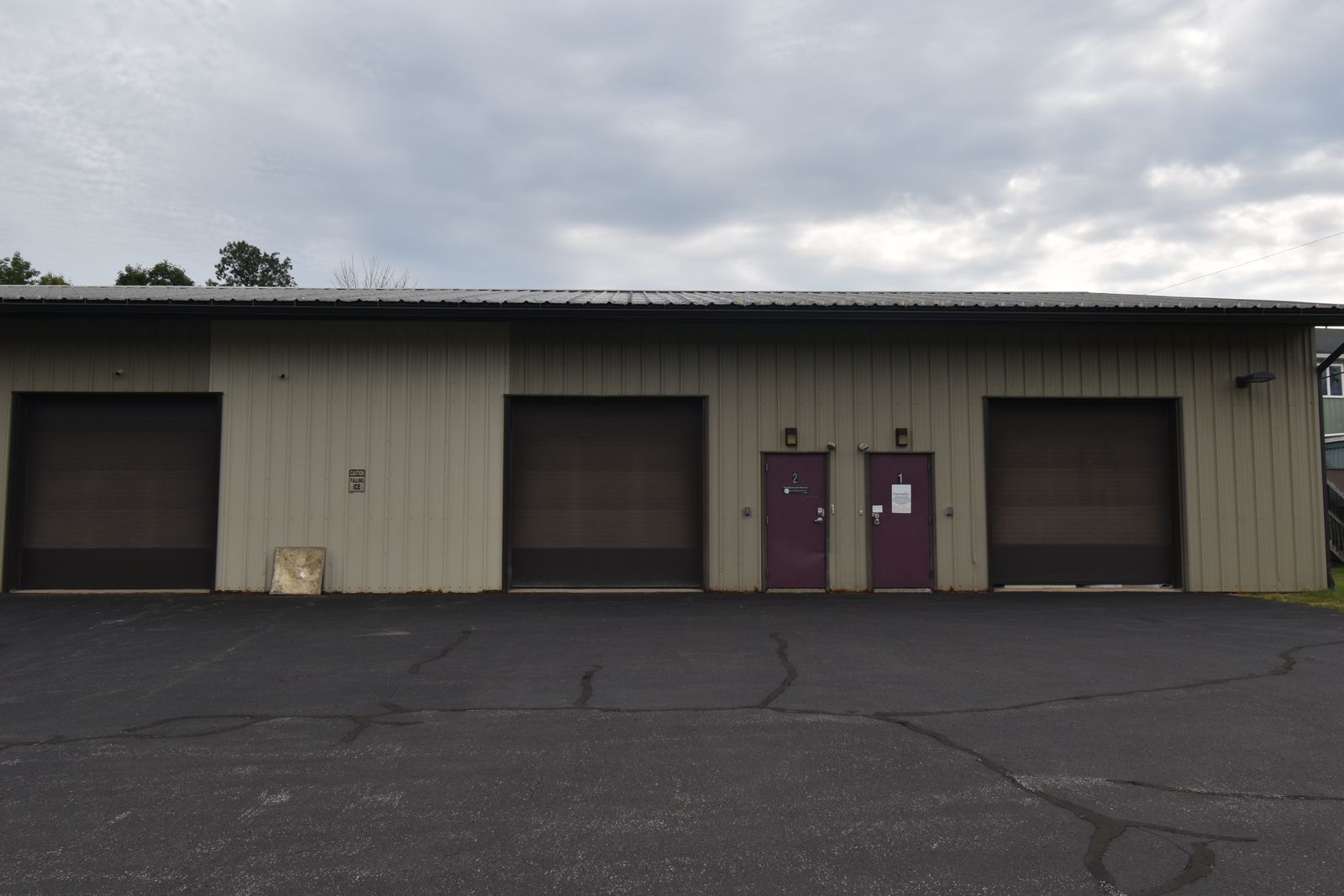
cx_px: 672
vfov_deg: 43.6
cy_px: 448
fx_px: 1120
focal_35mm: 30
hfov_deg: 61.9
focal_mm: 20
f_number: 9
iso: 100
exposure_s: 1/200
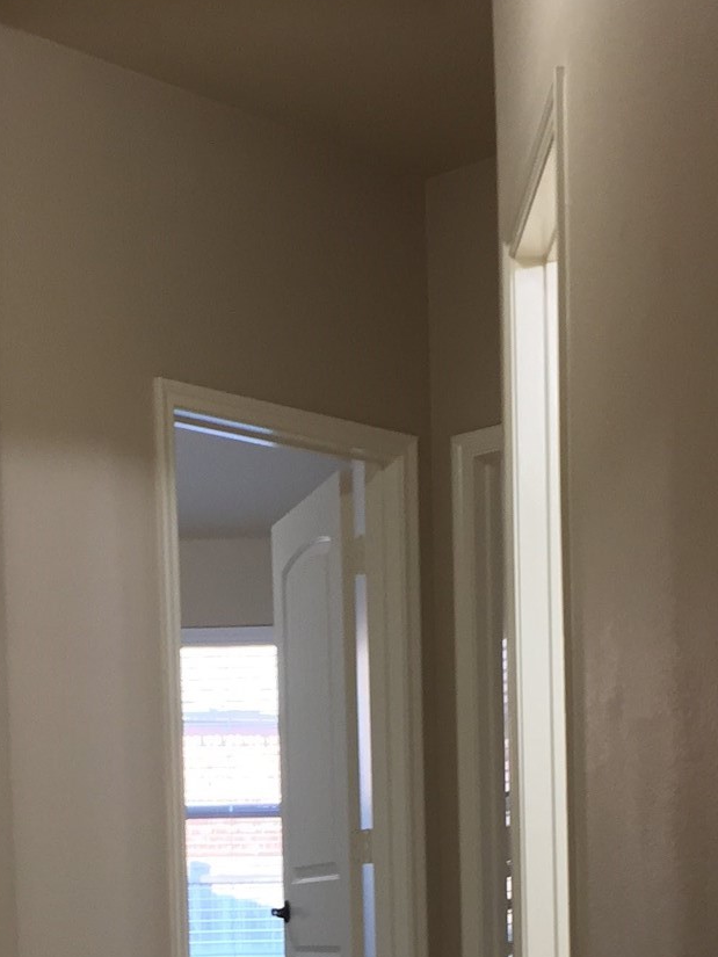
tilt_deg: -1.4
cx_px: 273
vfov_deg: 25.1
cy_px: 1047
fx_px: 1991
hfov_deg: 20.4
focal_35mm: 72
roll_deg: +2.1
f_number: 2.2
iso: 100
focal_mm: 4.15
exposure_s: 1/30
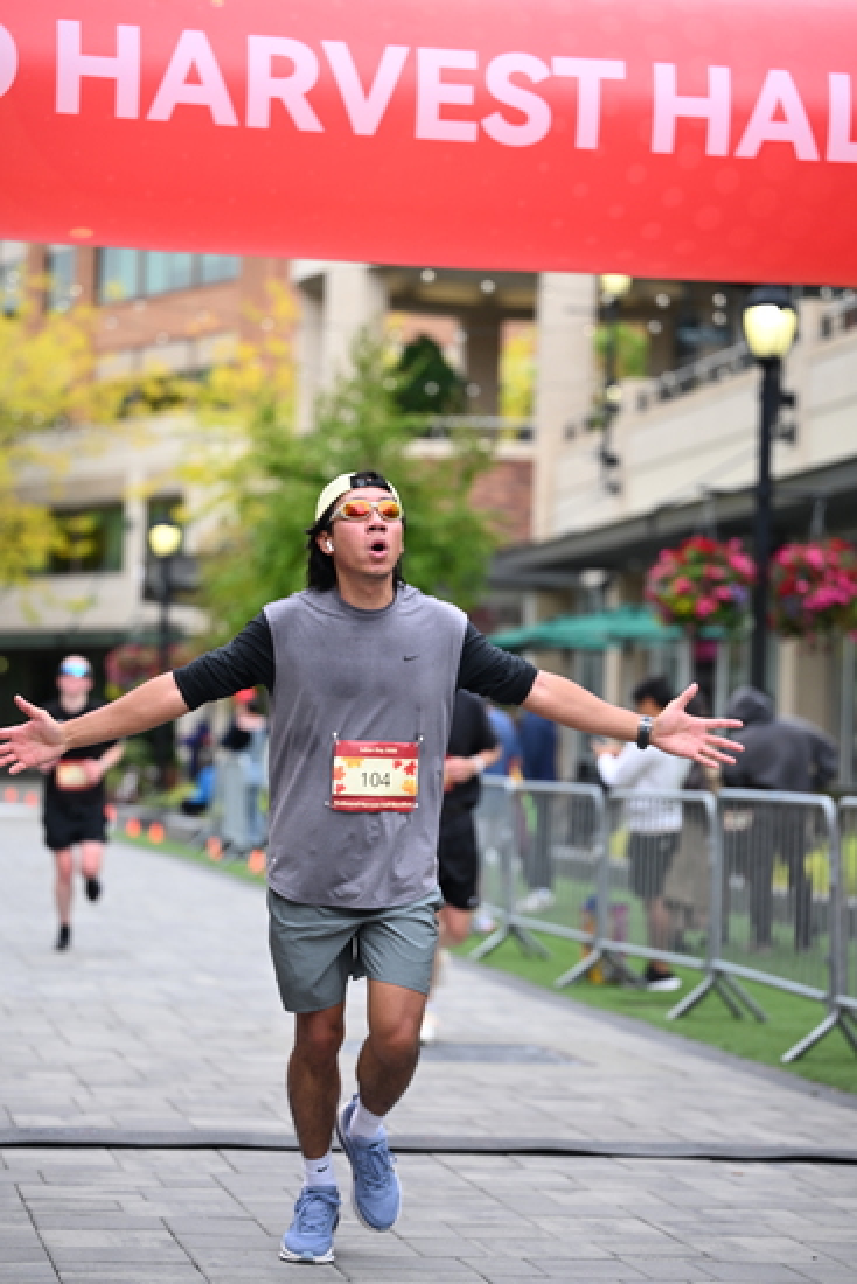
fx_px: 3497
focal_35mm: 98
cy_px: 642
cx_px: 428
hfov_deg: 14.0
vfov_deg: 20.8
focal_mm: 98
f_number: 2.8
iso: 640
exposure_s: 1/2000
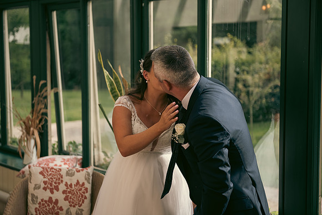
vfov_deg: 20.6
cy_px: 108
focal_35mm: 66
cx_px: 161
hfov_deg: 30.5
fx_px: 590
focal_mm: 66
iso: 250
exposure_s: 1/800
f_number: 3.5
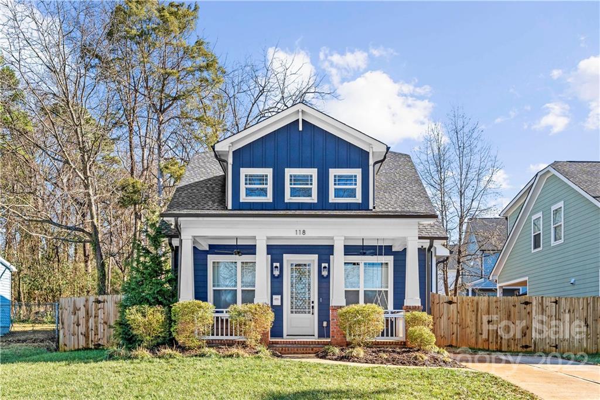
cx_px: 300
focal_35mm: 29
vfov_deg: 44.9
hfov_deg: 63.7
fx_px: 483
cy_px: 200
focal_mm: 19.5
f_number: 7.1
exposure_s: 1/320
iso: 200
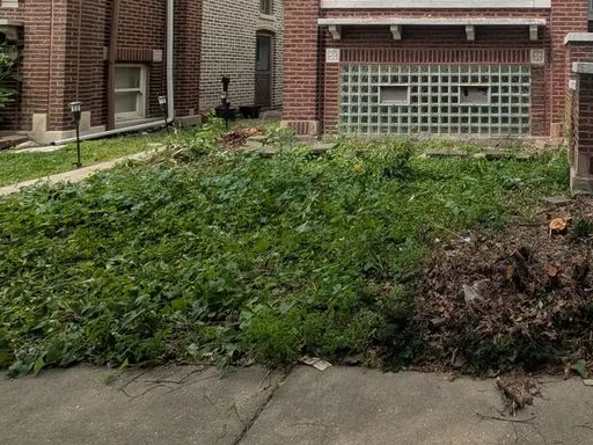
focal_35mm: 28
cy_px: 52
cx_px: 517
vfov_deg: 45.5
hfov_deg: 56.2
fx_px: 480
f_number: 2.2
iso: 46
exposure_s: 1/2049
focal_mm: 1.85
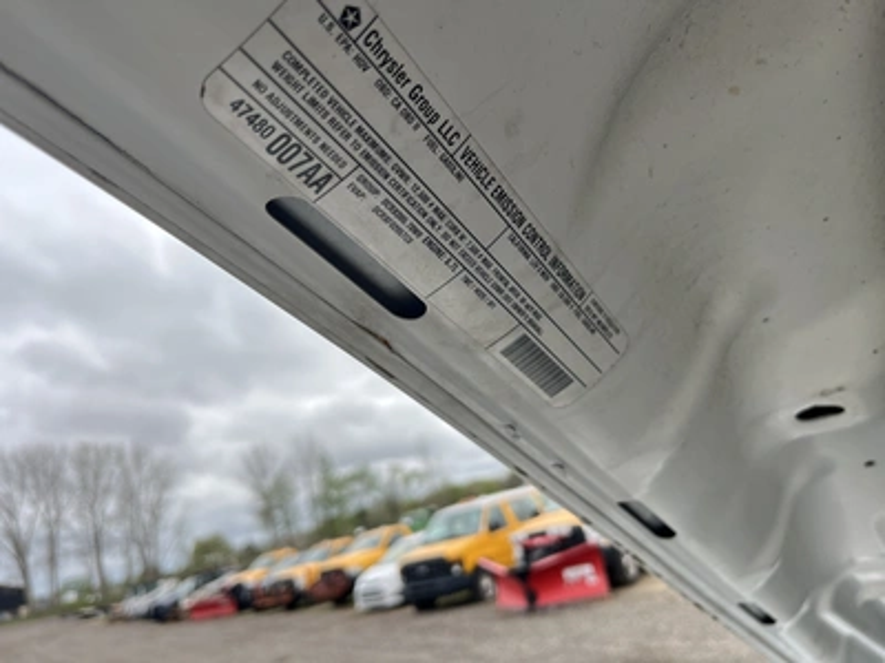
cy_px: 332
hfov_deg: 67.3
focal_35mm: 26
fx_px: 665
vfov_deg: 53.1
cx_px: 442
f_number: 1.6
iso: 50
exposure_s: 1/1748
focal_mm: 5.1
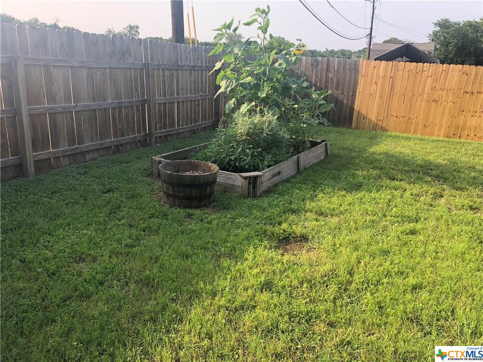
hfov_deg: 63.4
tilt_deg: -18.0
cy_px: 181
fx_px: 391
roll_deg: -2.5
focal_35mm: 28
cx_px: 242
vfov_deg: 49.7
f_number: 1.8
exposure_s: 1/376
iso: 20
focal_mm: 4
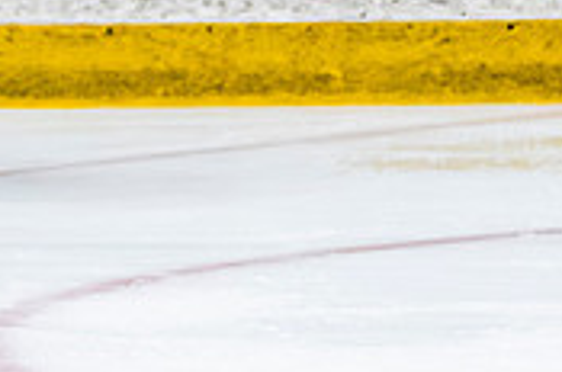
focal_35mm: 889
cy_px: -255
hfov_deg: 2.3
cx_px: 98
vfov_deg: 1.5
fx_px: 13853
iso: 1600
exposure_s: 1/640
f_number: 2.8
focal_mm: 120
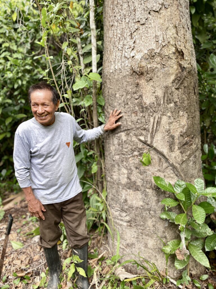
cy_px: 144
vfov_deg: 67.3
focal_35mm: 26
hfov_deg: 53.1
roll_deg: -0.1
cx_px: 108
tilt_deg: -10.4
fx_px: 216
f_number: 1.8
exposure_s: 1/122
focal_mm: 4.25
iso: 50
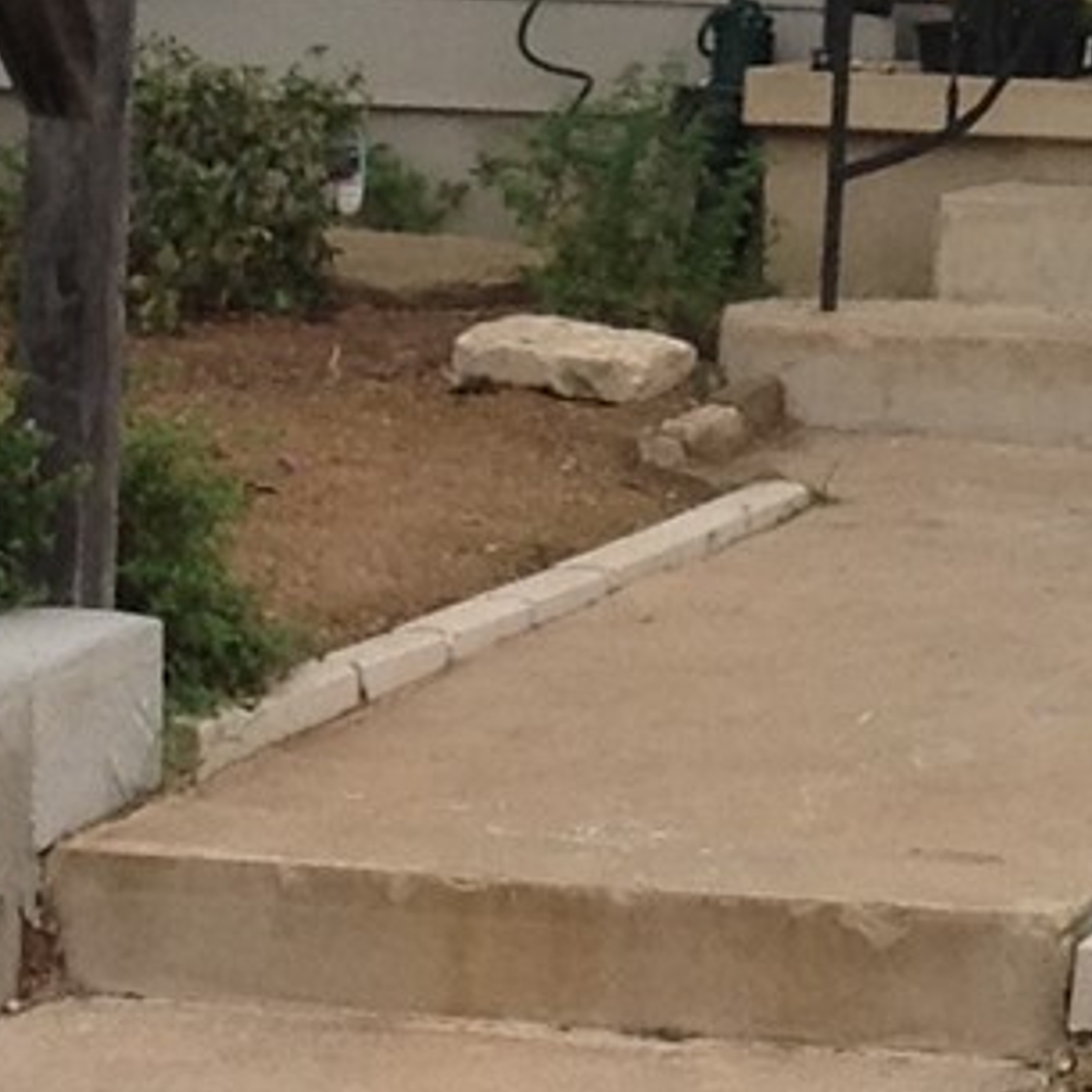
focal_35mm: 208
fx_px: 7424
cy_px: -161
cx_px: 1443
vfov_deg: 8.3
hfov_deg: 8.3
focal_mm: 4.28
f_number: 2.4
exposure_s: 1/796
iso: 50
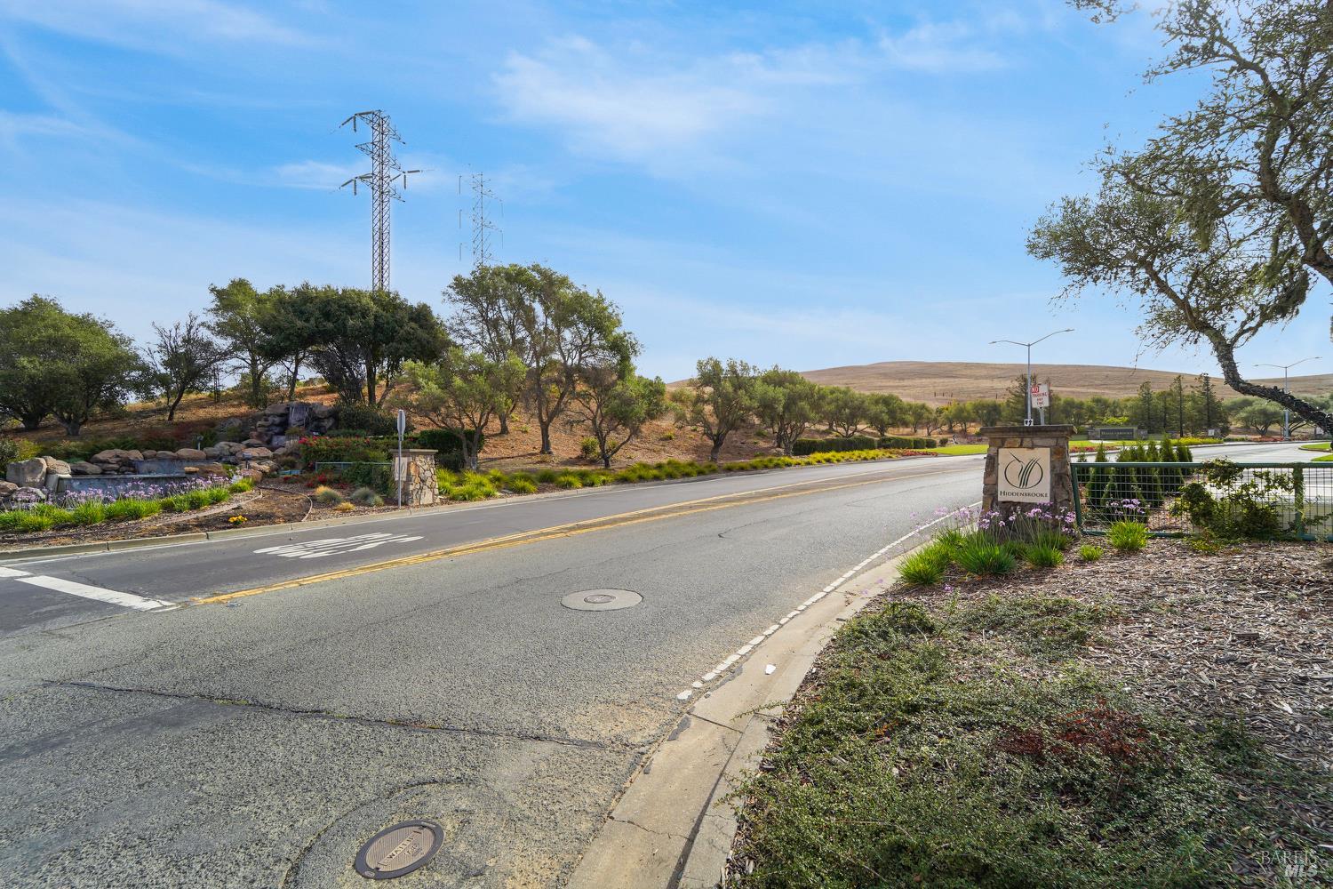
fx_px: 518
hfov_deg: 104.3
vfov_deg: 81.2
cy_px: 444
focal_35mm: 14
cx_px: 666
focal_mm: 14
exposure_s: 1/250
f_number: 8
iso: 100
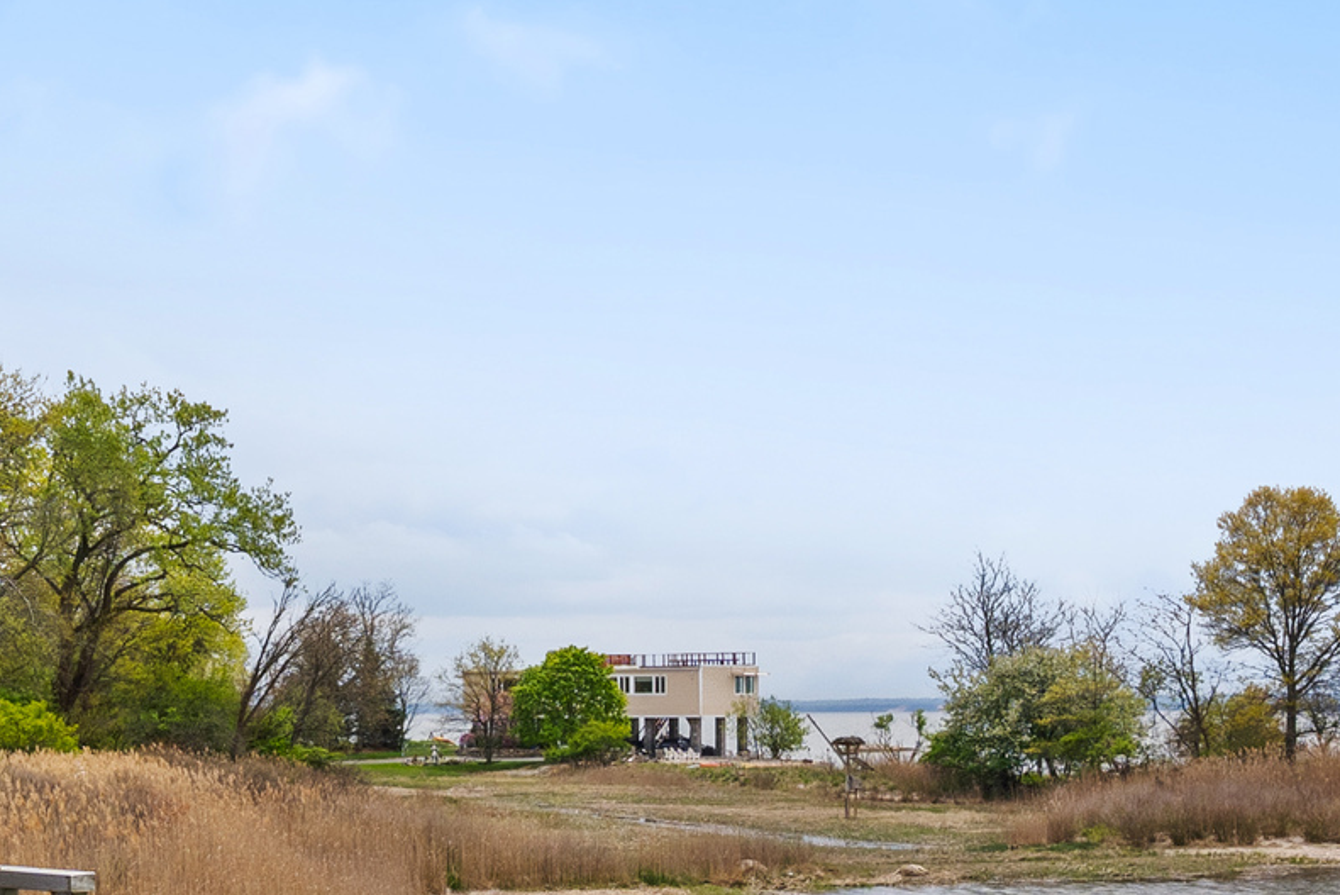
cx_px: -152
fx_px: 2457
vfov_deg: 20.4
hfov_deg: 27.7
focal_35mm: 66
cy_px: 700
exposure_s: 1/1000
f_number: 8
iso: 320
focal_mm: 17
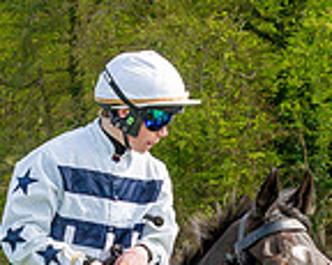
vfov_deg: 5.3
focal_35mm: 287
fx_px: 2818
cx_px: 137
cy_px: 506
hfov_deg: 6.7
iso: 800
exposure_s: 1/2500
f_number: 5
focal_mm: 39
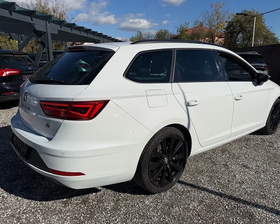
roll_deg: +0.3
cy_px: 113
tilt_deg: -14.1
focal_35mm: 26
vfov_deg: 54.9
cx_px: 144
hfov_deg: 66.1
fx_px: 215
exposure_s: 1/11905
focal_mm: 6.76
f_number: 1.78
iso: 80
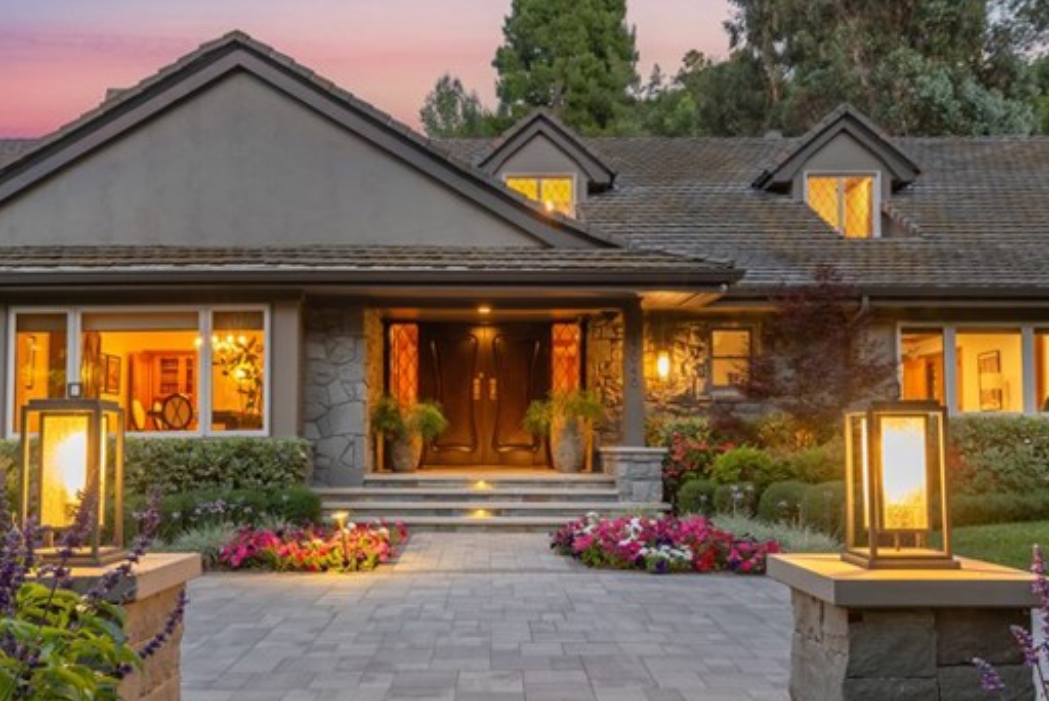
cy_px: 317
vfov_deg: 41.1
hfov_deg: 58.6
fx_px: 933
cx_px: 477
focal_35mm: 32
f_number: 8
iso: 100
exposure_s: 1.3
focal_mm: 16
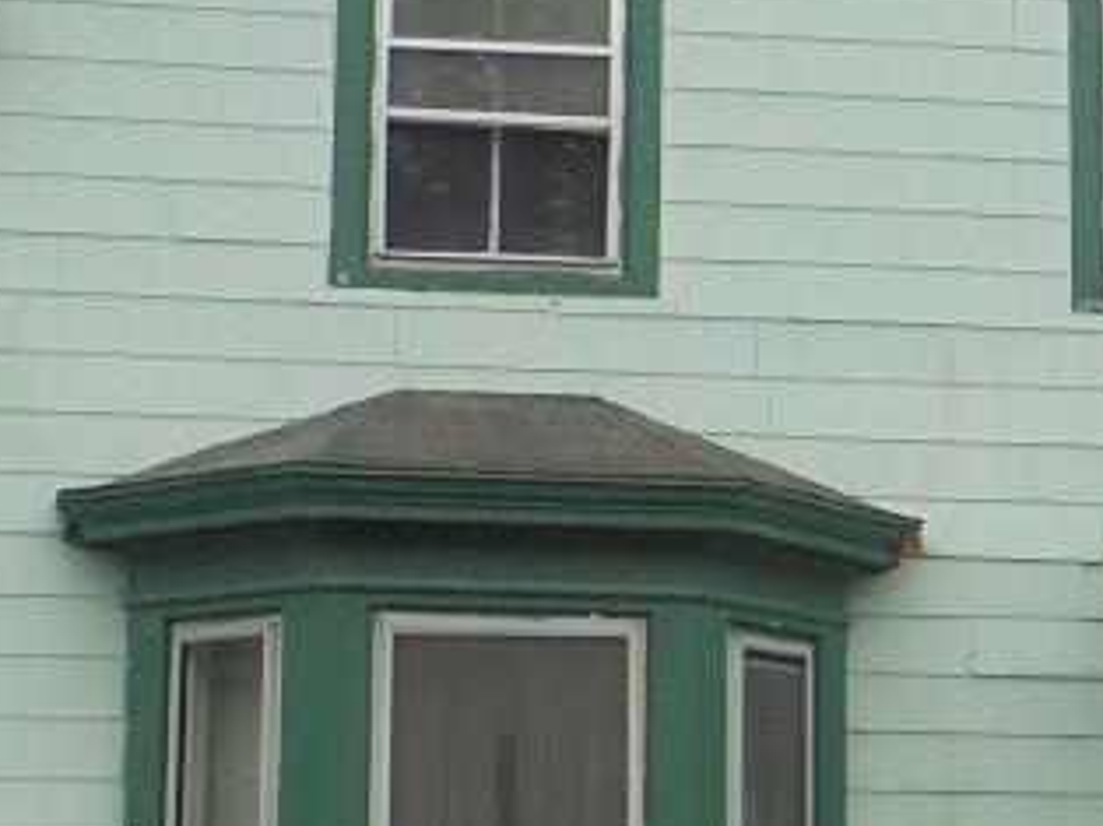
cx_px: 871
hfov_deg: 15.8
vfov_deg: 11.9
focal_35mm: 124
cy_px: 369
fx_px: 3948
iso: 100
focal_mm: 6.9
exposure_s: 1/160
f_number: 4.2
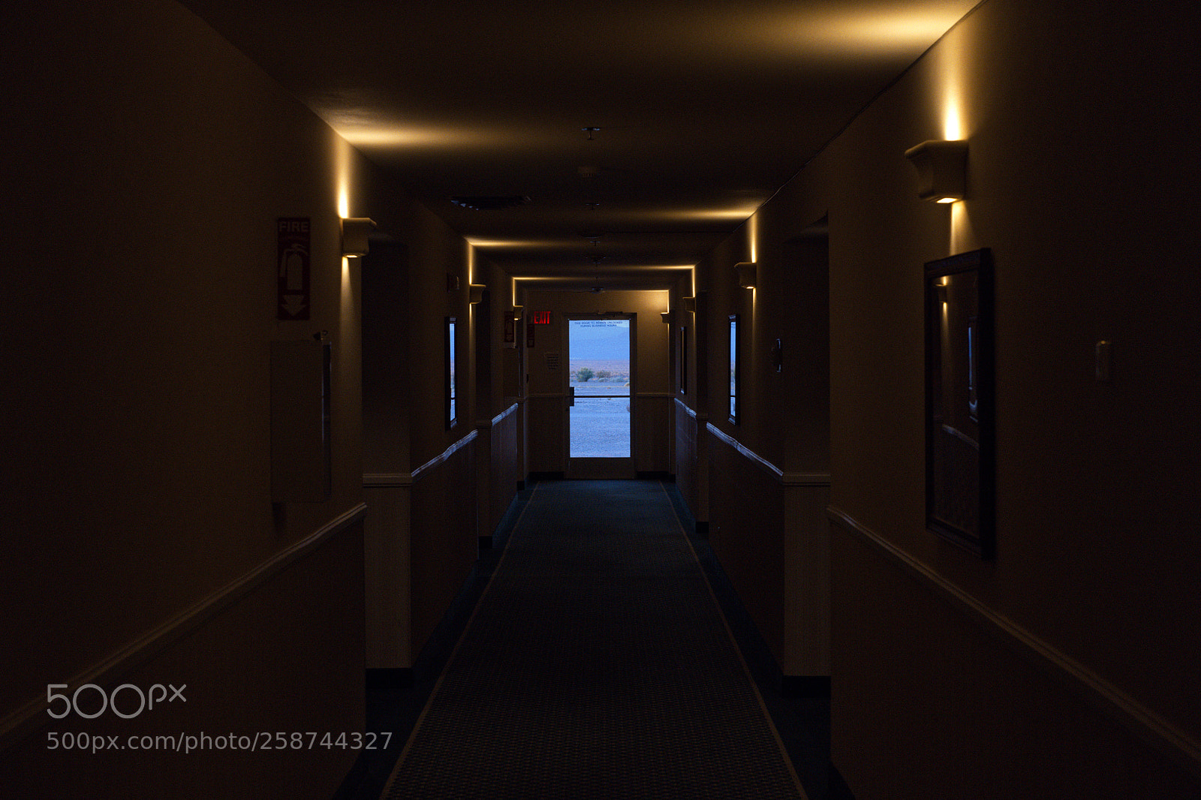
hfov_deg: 28.8
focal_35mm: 70
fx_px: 2335
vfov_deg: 19.4
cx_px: 600
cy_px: 400
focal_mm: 70
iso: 2000
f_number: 8
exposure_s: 1/125
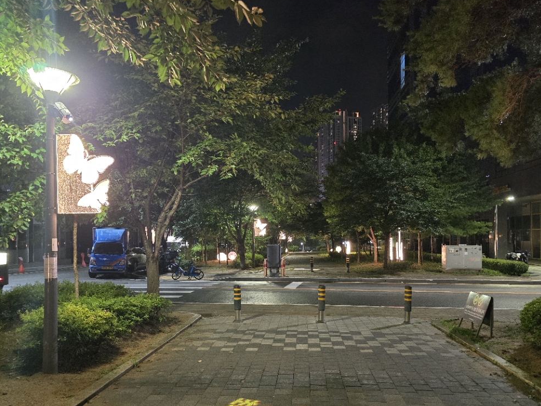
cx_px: 272
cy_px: 239
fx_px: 469
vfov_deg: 46.6
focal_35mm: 30
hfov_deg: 60.0
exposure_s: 1/60
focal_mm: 6.3
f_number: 1.7
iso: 2000
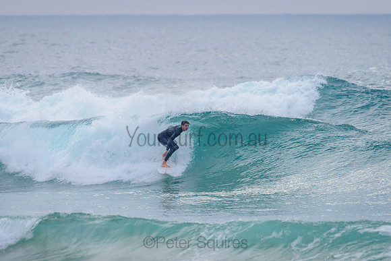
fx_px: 6661
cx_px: 190
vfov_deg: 2.2
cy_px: 128
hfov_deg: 3.4
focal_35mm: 613
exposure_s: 1/1600
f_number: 5.6
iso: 640
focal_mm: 500
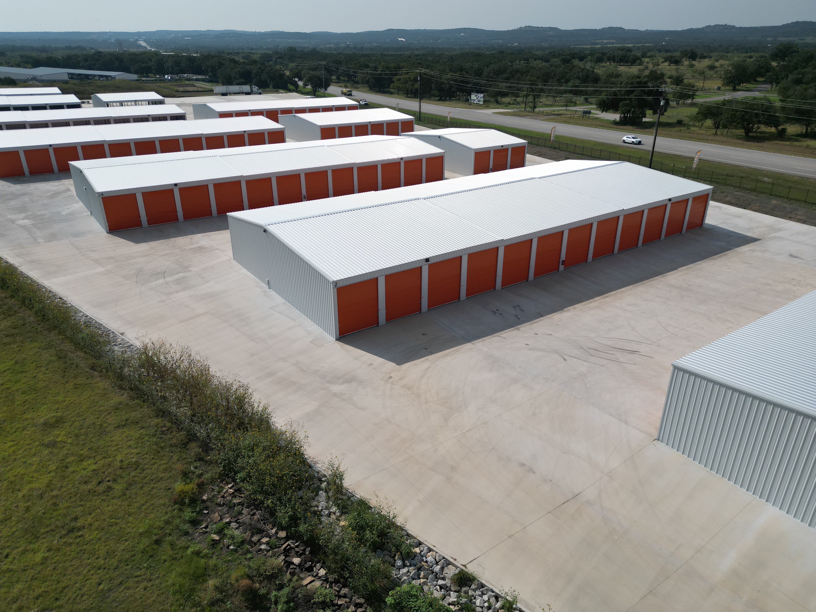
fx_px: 566
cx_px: 408
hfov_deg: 71.6
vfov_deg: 56.8
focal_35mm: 24
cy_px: 306
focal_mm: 6.72
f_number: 1.7
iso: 150
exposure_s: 1/8000
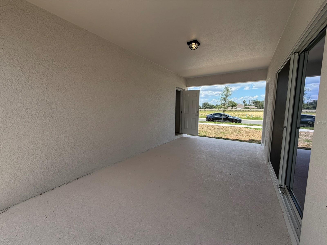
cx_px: 164
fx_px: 132
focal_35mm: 14
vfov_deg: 85.7
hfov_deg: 102.1
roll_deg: +0.0
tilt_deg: -4.9
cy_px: 122
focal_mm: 2.22
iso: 40
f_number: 2.2
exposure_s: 1/527
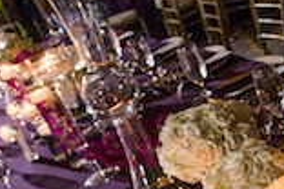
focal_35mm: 82
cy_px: 304
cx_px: 337
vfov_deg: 15.1
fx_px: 647
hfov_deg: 22.8
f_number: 4
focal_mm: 20
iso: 1250
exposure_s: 1/200
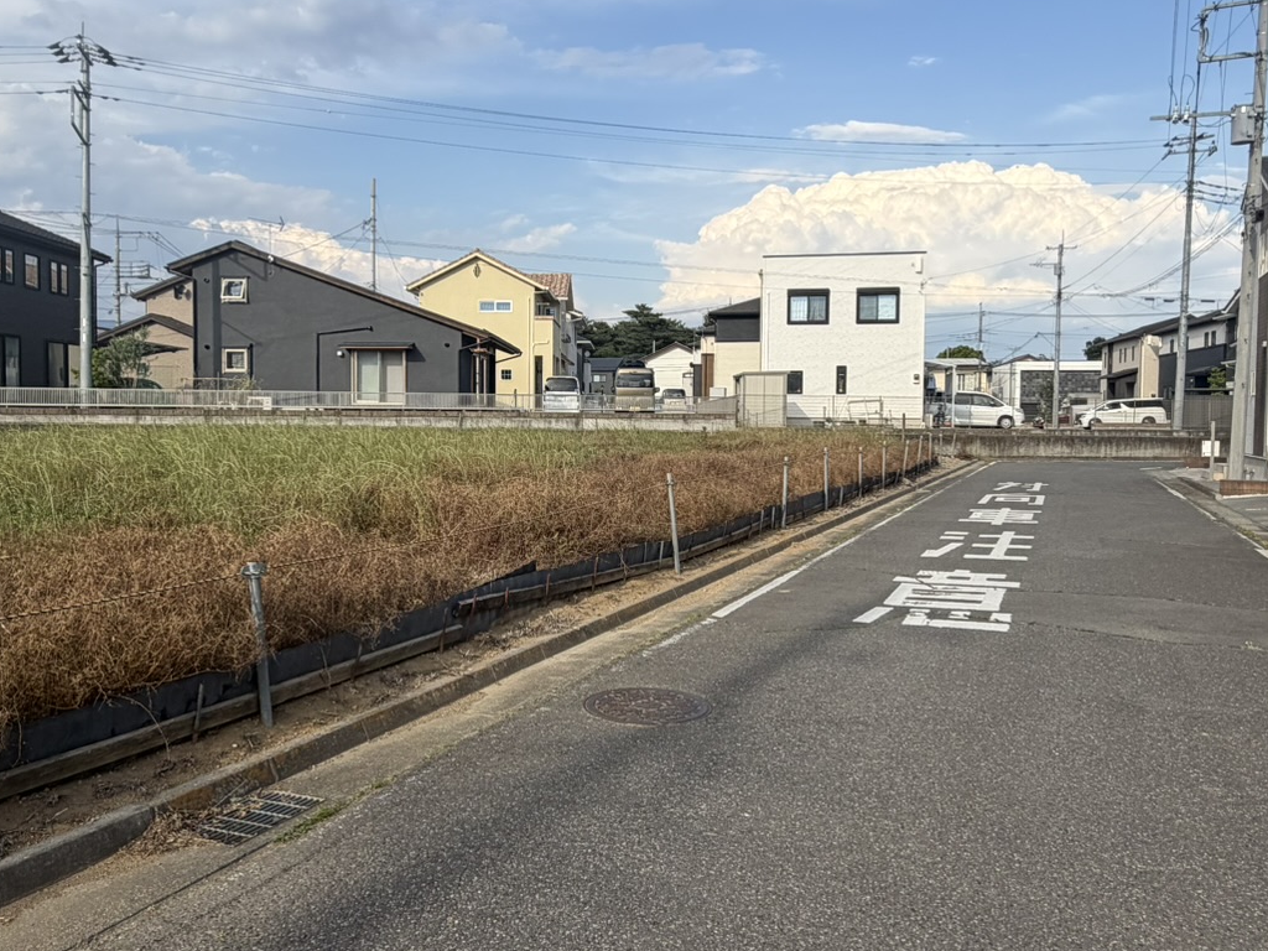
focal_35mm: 28
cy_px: 452
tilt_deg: -2.1
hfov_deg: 63.4
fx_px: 1026
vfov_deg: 49.7
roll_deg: -1.3
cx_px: 598
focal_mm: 2.22
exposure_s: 1/770
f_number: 2.2
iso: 32
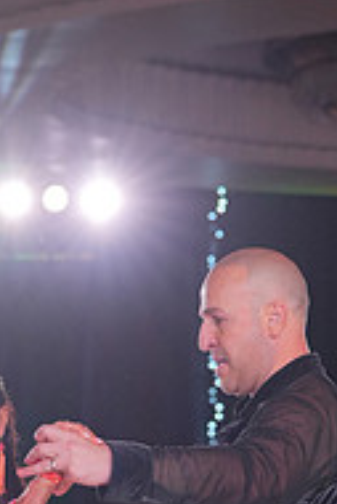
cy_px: 735
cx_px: 86
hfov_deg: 5.9
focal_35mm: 232
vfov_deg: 8.7
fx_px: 3251
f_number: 4
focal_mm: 76
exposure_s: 1/500
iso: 1600
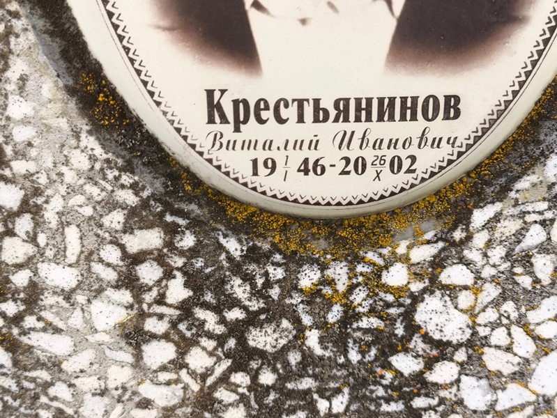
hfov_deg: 38.2
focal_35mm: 50
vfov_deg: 29.1
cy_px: 209
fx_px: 805
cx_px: 278
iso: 64
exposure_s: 1/60
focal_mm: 4.71
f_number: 1.7
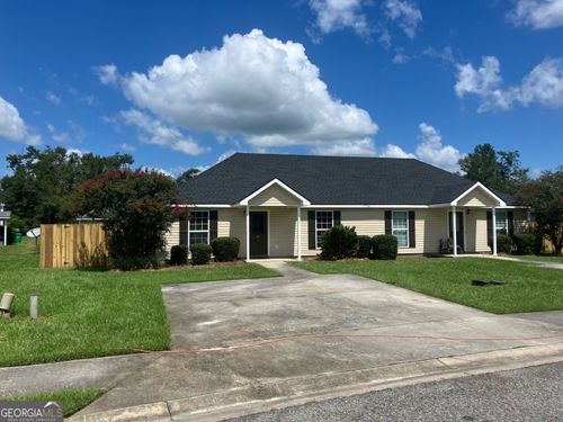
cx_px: 282
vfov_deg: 49.7
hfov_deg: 63.4
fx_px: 455
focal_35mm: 28
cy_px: 211
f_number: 1.8
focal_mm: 3.99
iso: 32
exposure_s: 1/3040
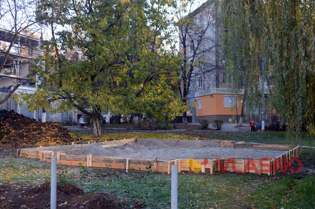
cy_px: 104
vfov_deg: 29.8
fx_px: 393
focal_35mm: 45
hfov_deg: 43.6
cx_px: 158
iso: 220
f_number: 5.6
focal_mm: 30
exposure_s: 1/125
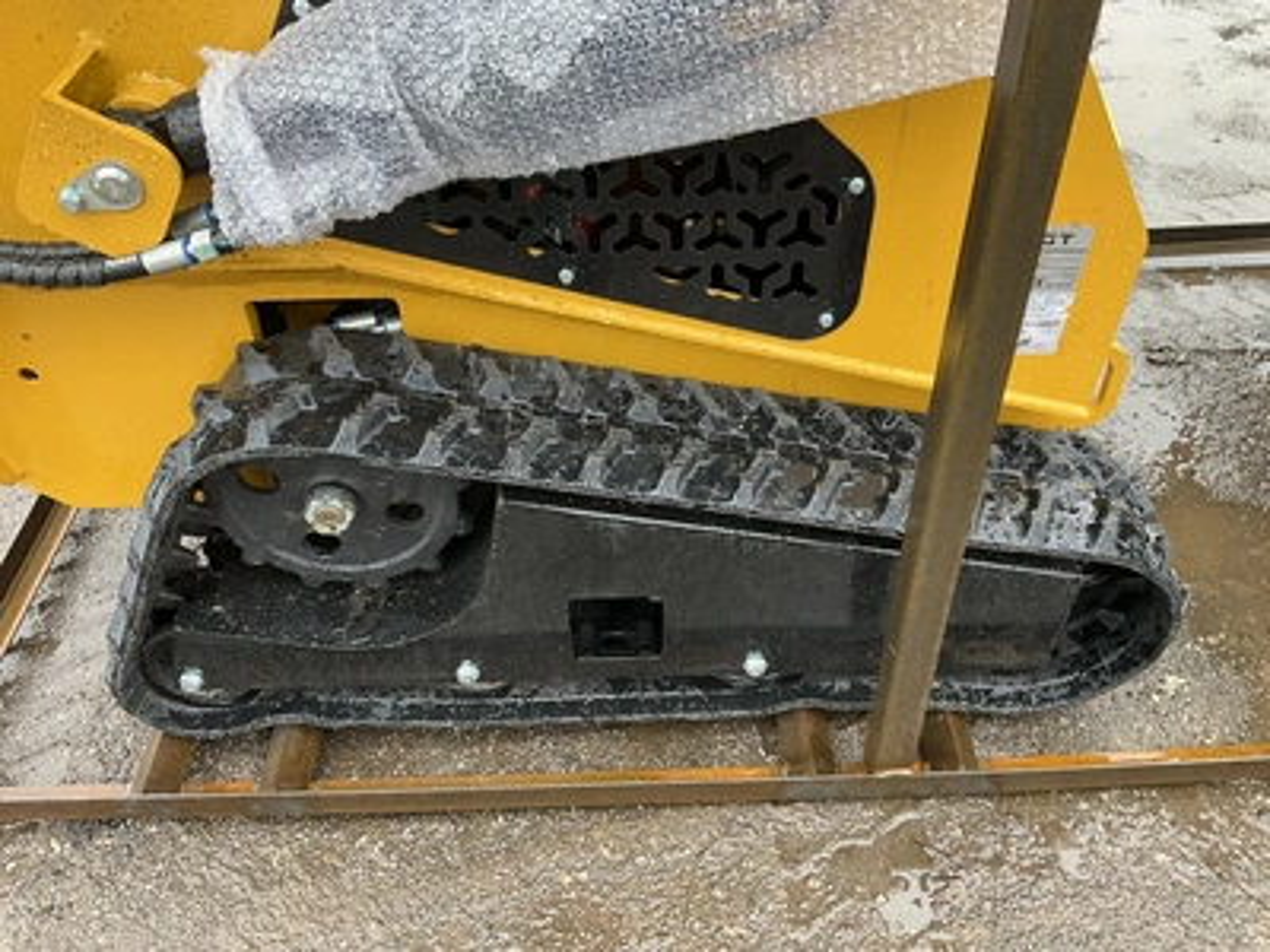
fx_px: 1064
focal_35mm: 29
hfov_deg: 61.7
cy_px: 476
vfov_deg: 48.2
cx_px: 635
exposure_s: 1/122
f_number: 1.8
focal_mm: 3
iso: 64
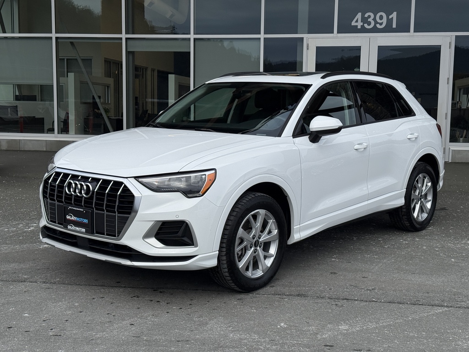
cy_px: 176
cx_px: 234
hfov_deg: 39.7
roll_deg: -0.7
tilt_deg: -4.7
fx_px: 650
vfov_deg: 30.3
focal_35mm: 48
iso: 80
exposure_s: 1/2088
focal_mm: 6.76
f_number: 1.78
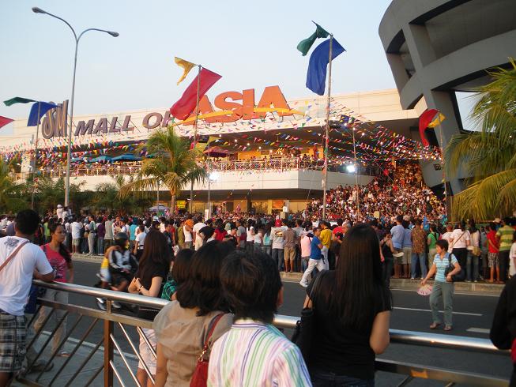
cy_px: 194
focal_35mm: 36
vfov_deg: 39.7
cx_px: 258
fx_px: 537
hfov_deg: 51.3
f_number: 3.5
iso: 64
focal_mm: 6.3
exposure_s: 1/60
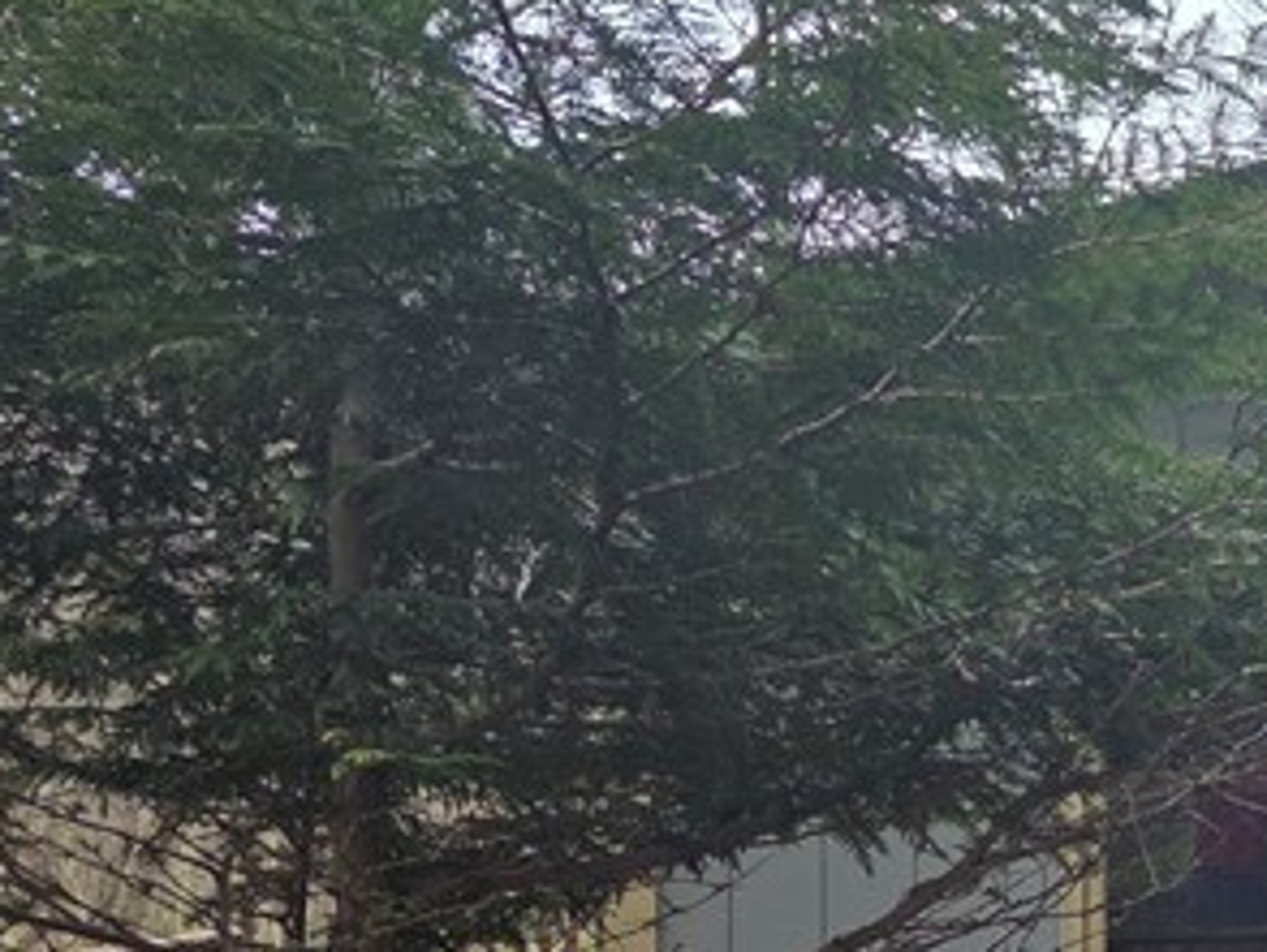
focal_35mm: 80
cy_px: 715
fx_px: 2931
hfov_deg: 20.5
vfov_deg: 18.3
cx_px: 1952
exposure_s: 1/1915
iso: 80
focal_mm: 5.4
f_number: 1.8
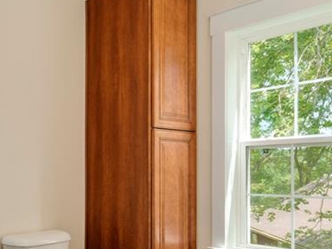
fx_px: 406
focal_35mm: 42
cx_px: 29
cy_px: 160
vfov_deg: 33.9
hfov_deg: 40.9
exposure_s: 1/8
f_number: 8
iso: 100
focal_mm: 11
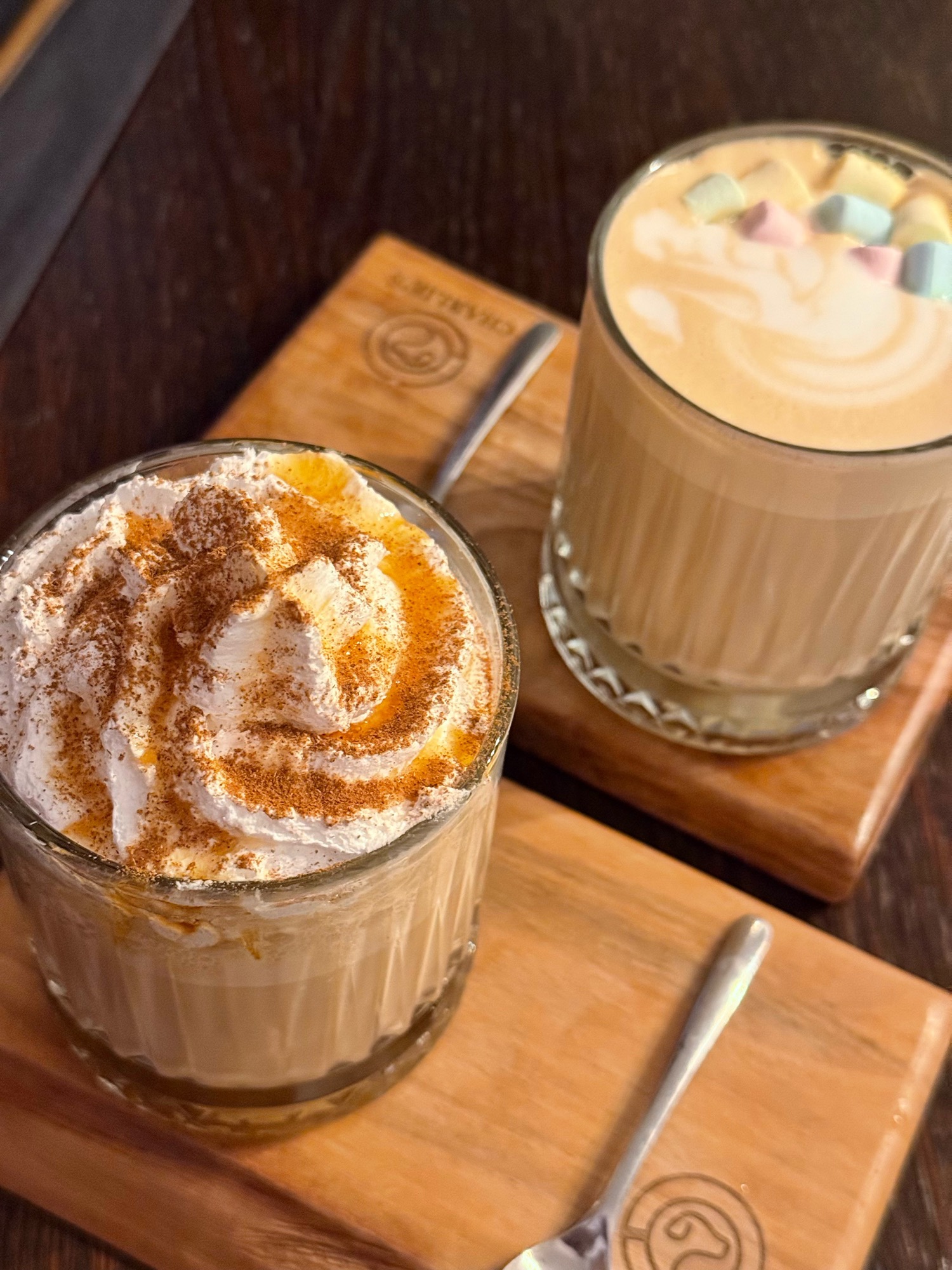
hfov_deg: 30.3
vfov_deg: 39.7
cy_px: 635
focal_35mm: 48
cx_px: 476
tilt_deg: -54.8
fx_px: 1760
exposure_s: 1/33
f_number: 1.78
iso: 500
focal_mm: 6.76
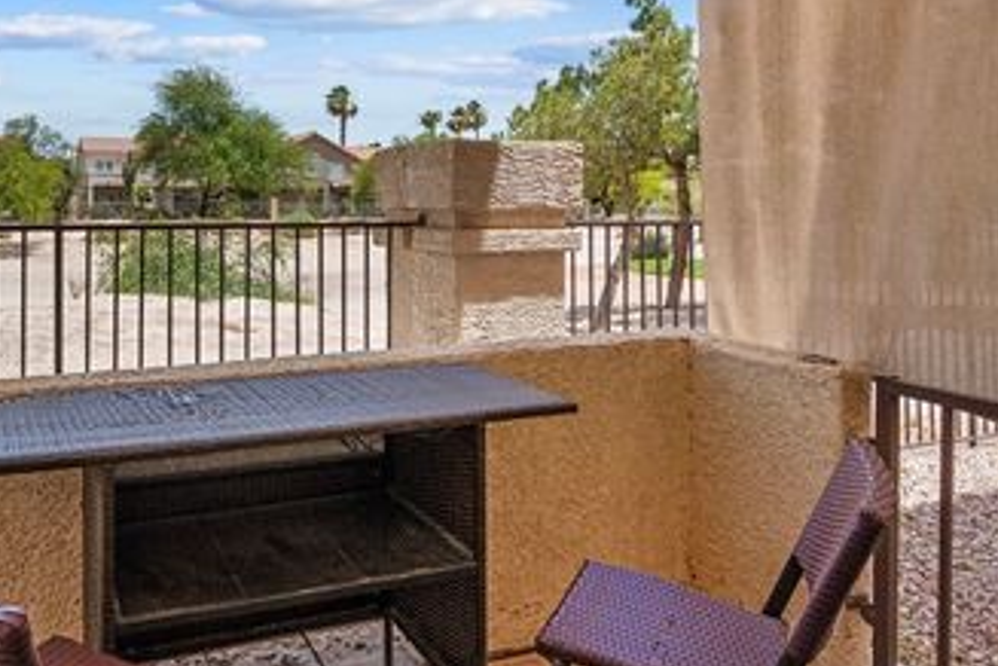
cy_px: 203
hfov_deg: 65.2
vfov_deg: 48.4
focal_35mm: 26
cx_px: 250
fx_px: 721
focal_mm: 17
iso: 400
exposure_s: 1/8000
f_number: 8
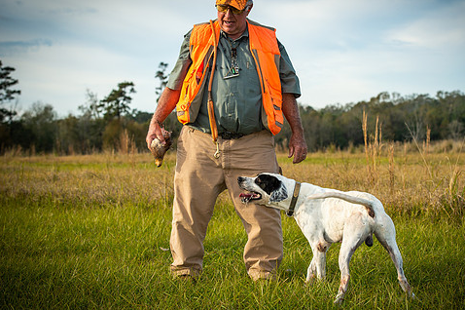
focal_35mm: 85
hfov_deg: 23.9
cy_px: 156
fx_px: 1097
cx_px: 265
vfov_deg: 16.0
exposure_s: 1/320
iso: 100
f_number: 5.6
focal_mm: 70
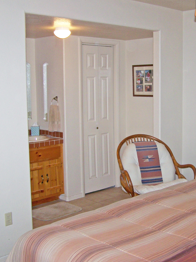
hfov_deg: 28.4
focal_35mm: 51
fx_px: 385
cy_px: 131
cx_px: 127
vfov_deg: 37.5
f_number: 2.8
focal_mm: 6.3
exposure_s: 1/60
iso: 80
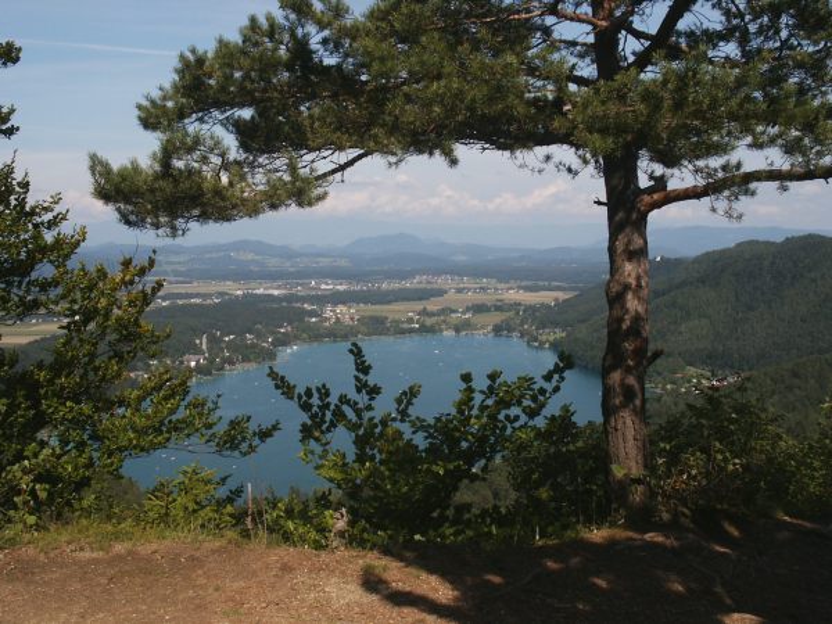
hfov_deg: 46.8
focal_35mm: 40
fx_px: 961
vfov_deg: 36.0
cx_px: 416
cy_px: 312
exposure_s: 1/350
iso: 64
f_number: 6.7
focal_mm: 8.38
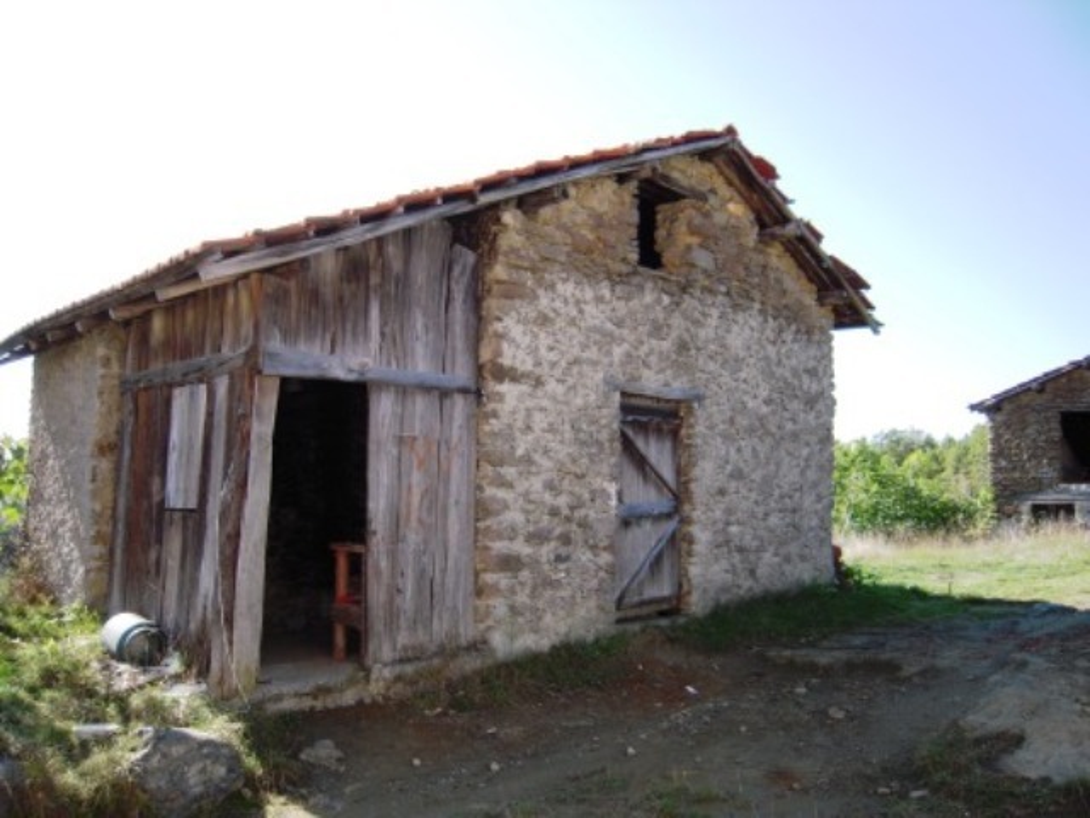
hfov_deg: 63.4
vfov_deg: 49.7
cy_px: 409
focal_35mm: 28
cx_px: 545
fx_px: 882
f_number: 2.7
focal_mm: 5
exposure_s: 1/400
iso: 100
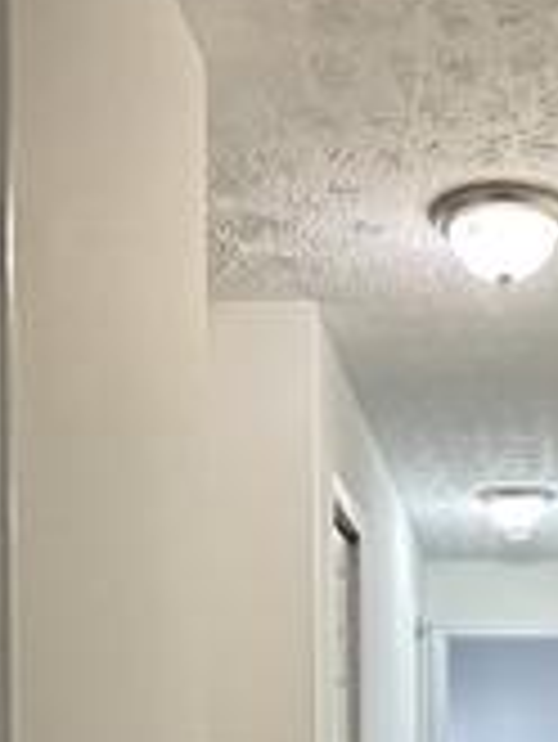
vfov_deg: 27.5
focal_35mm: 65
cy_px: 796
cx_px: 540
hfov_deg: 21.9
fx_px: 1395
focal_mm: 2.22
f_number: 2.2
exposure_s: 1/60
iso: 640
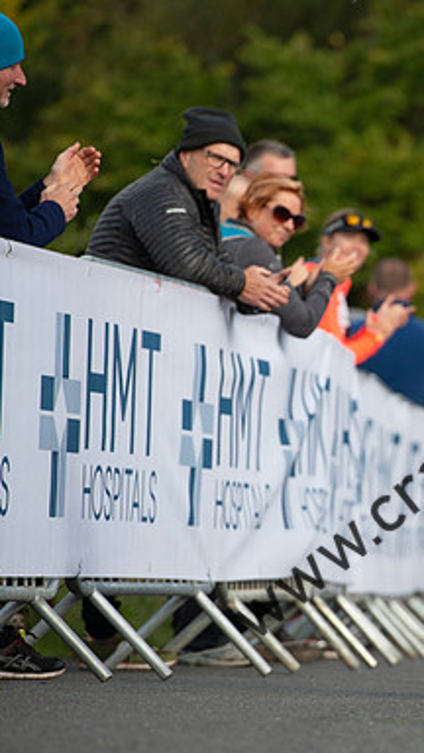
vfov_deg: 6.2
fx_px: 6962
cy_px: 393
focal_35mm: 349
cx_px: 556
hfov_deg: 3.5
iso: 320
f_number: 4.5
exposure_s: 1/1250
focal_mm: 200
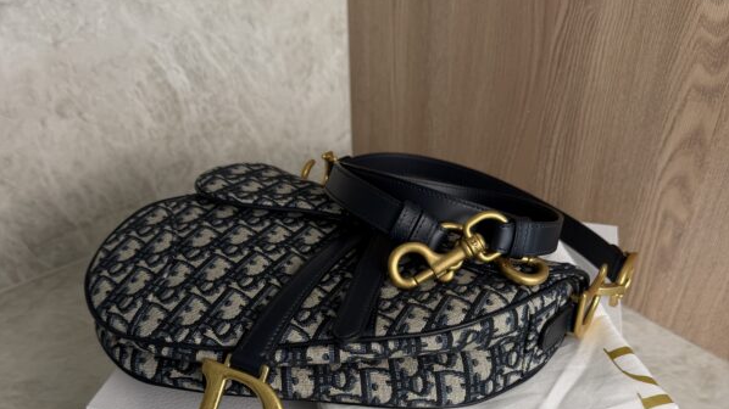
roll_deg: +0.4
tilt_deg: -39.0
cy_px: 325
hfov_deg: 56.6
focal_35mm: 35
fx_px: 676
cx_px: 364
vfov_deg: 32.8
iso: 64
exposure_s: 1/142
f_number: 1.78
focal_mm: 6.76
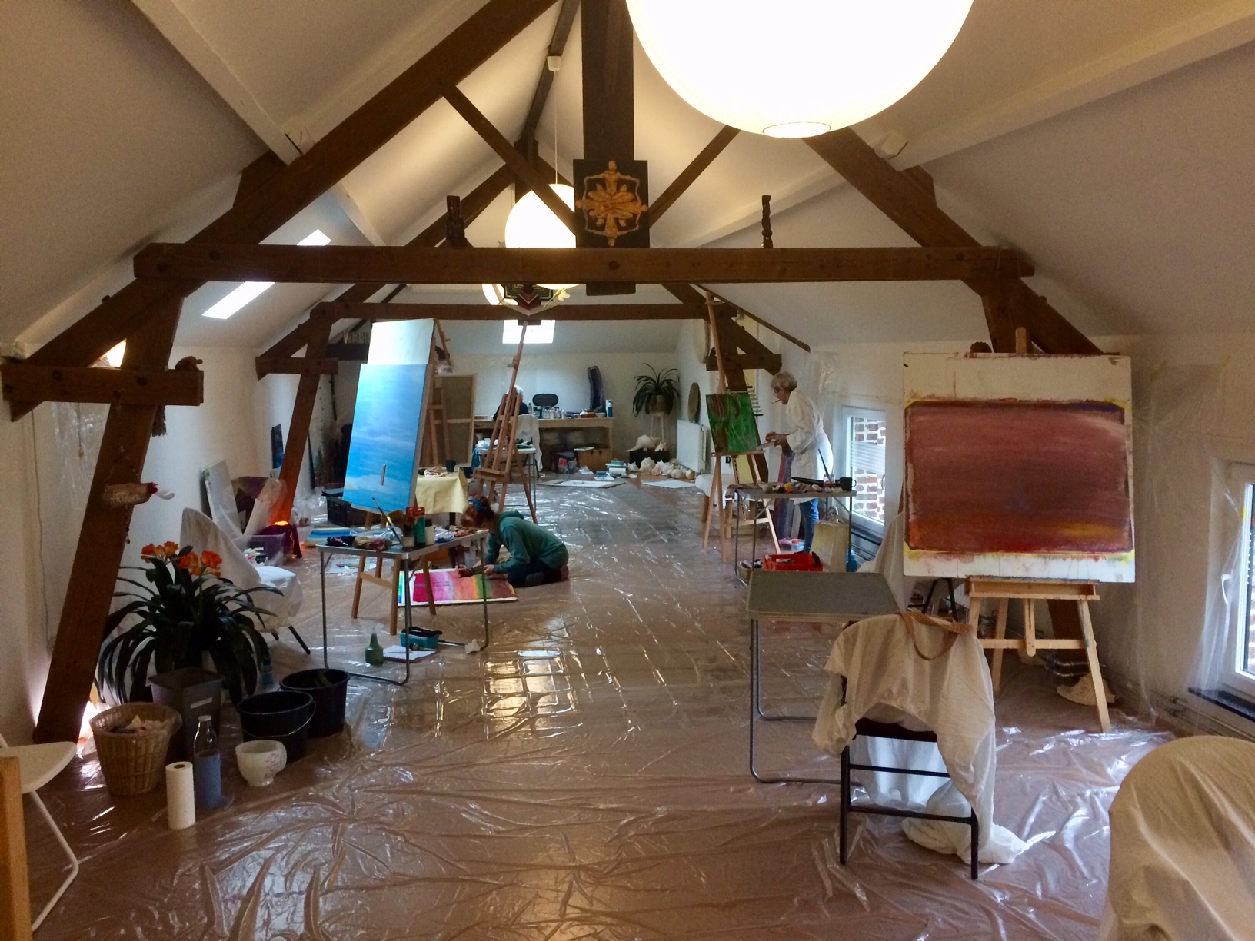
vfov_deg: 48.2
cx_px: 628
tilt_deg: -5.7
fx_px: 1051
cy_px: 470
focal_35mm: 29
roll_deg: +0.5
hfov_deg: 61.7
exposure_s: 1/33
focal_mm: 4.15
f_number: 2.2
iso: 320
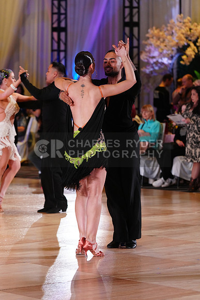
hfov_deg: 10.2
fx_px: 1124
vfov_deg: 15.2
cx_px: 100
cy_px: 150
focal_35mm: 135
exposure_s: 1/400
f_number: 4
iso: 2500
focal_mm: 135
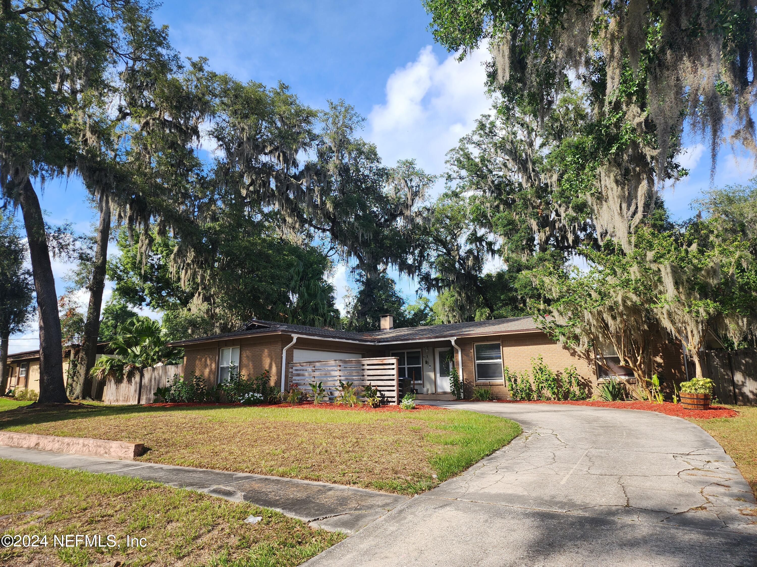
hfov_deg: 73.9
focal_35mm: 23
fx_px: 503
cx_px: 378
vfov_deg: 58.9
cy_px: 284
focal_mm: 6.4
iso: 12
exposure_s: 1/585
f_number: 1.8
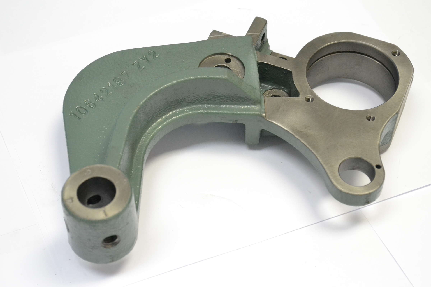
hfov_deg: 28.1
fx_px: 862
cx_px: 216
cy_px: 144
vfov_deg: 18.9
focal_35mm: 72
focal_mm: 48
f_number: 7.1
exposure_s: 1/60
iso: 3200
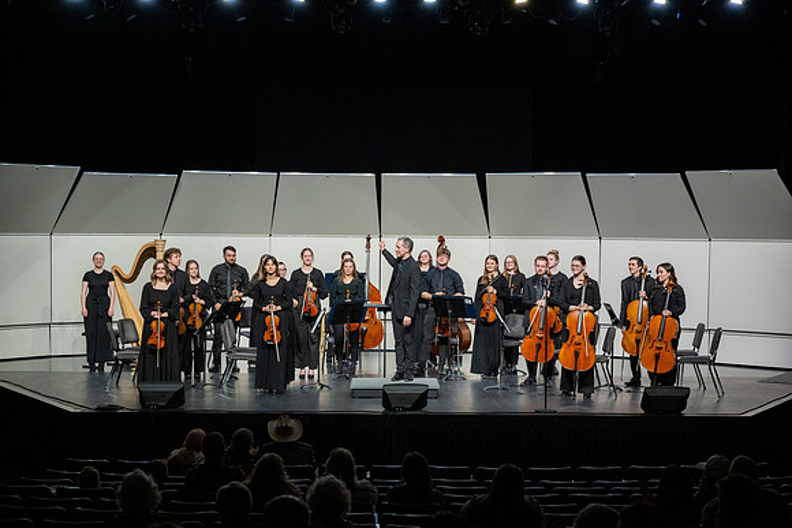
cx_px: 396
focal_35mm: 62
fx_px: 1364
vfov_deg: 21.9
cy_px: 264
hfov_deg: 32.4
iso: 2000
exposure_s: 1/320
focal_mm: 62
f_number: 4.5
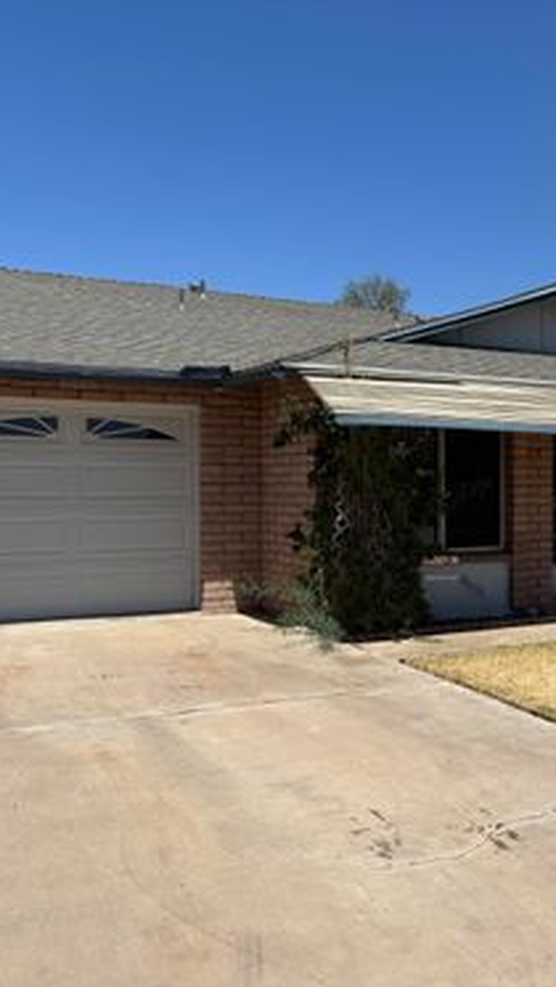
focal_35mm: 38
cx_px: 482
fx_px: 995
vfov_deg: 52.8
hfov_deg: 30.1
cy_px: 494
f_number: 1.6
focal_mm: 5.96
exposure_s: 1/4854
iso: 50
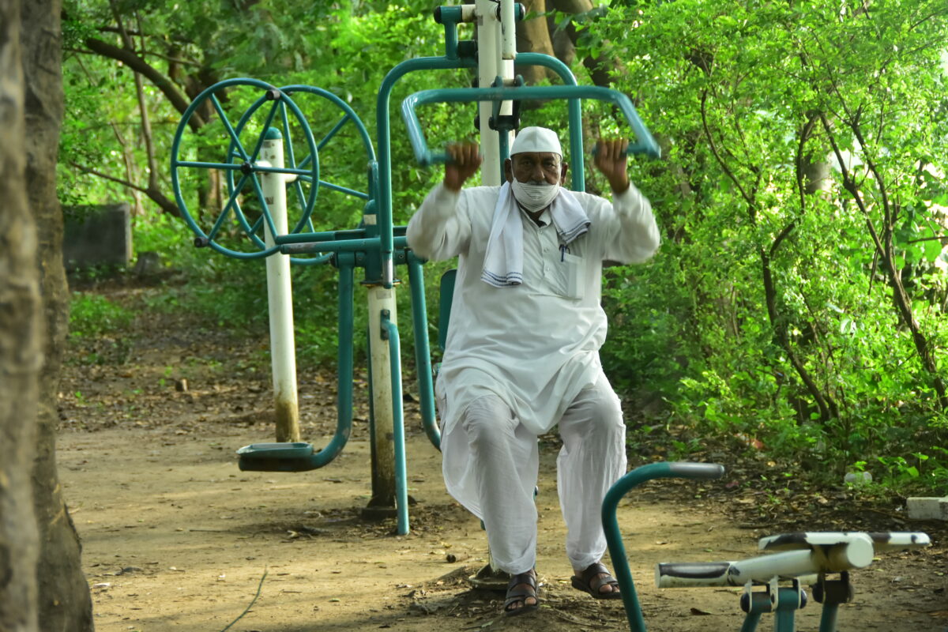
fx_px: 3752
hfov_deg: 14.4
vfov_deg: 9.6
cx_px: 474
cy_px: 316
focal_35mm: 142
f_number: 5.6
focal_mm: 95
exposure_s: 1/80
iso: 800
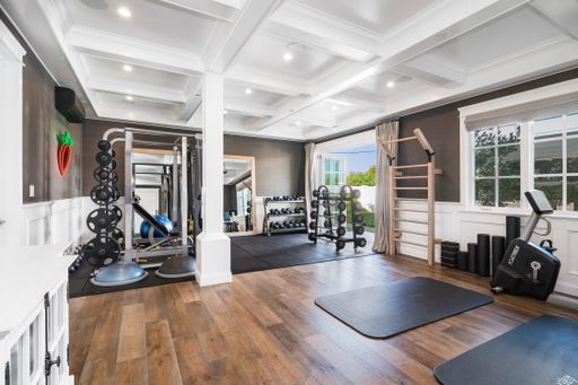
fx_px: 273
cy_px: 192
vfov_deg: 70.4
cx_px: 289
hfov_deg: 93.3
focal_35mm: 17
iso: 200
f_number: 8
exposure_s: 1/8
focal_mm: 17
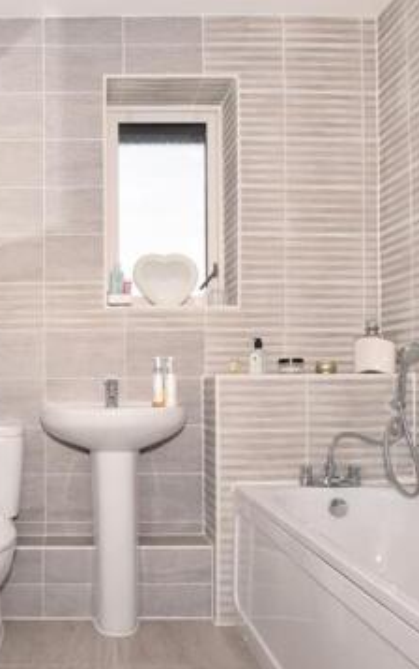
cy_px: 377
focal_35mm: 28
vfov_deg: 66.2
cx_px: 77
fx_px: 511
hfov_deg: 42.3
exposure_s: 1/200
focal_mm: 10
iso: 200
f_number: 9
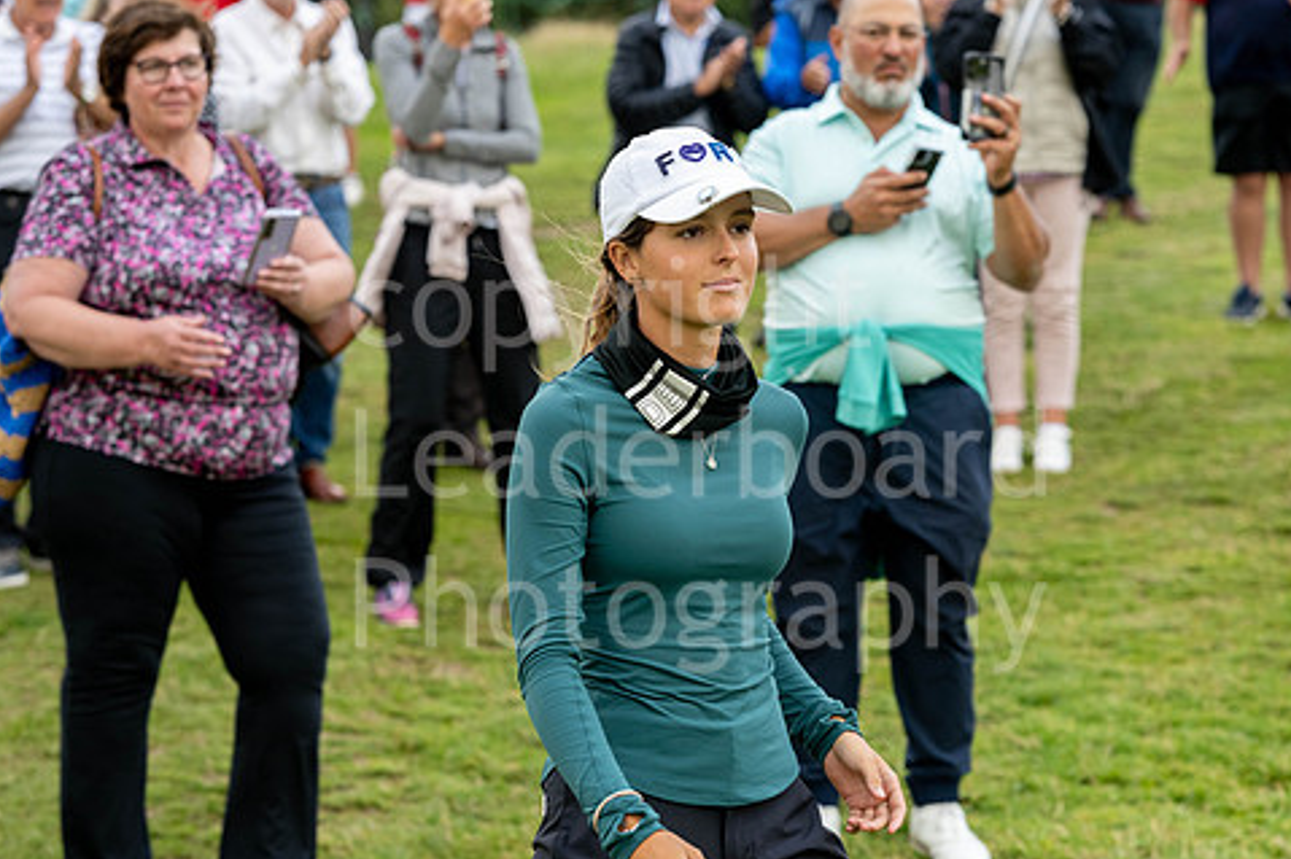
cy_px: 478
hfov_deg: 19.8
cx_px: 703
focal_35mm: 103
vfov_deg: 13.3
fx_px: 3692
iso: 400
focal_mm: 85
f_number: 4
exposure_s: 1/500
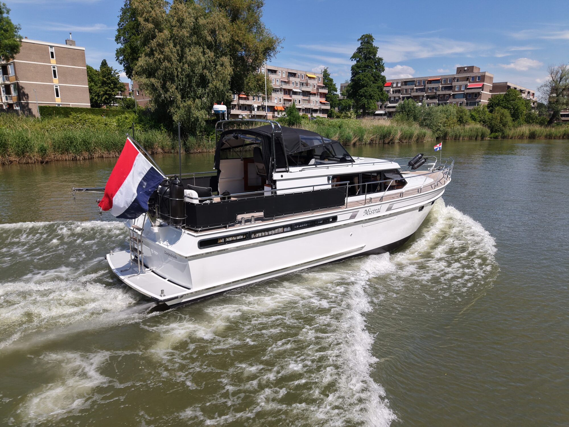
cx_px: 284
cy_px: 214
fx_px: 394
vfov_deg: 56.8
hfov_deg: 71.6
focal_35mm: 24
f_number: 1.8
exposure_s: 1/160
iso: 180
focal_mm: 8.67
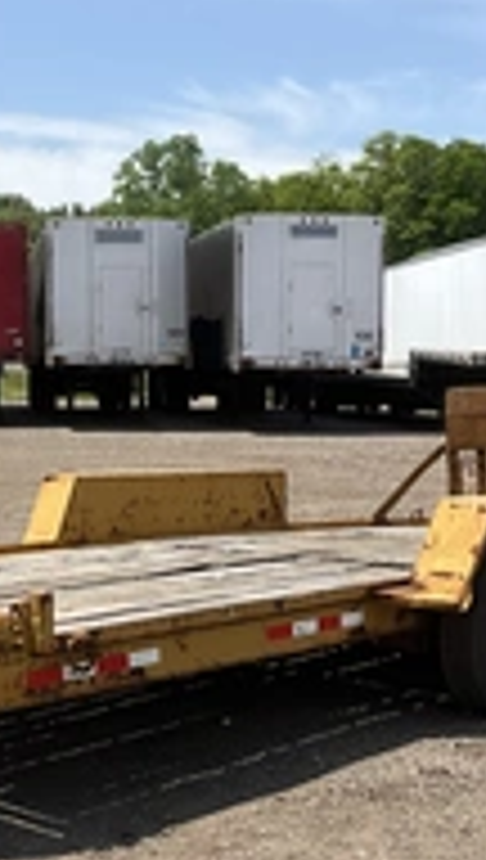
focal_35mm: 66
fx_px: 1506
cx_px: 112
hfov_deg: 18.2
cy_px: 554
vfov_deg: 31.7
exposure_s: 1/1848
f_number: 1.8
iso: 25
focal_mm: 3
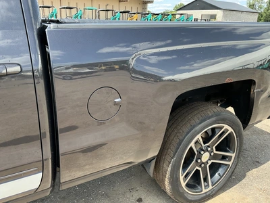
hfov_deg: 63.4
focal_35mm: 28
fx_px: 218
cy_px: 102
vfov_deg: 49.7
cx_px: 135
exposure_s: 1/338
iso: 25
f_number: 1.8
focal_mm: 3
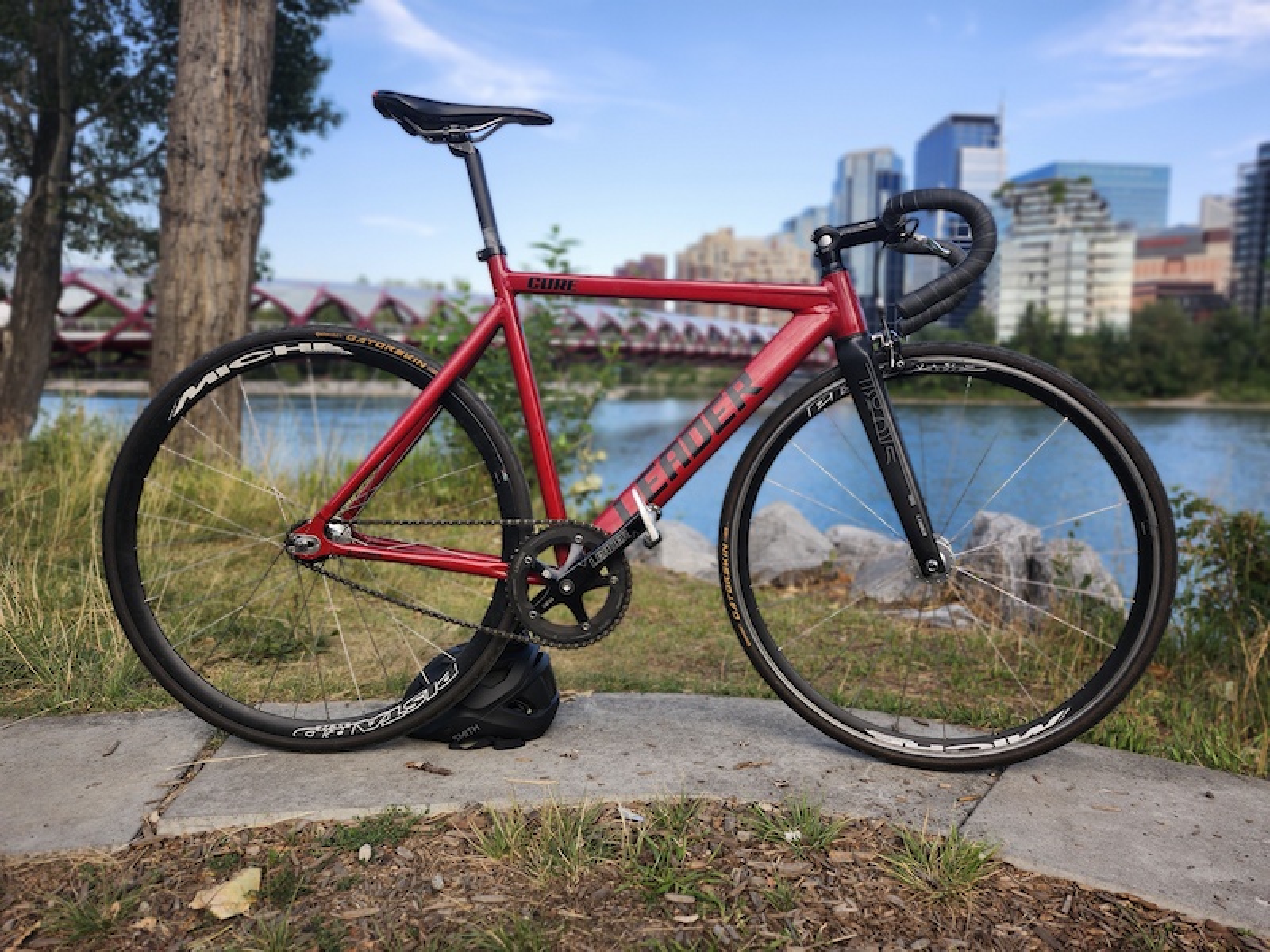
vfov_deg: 58.9
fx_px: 844
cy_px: 476
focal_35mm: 23
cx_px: 635
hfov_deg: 73.9
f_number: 1.8
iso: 25
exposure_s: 1/349
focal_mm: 5.54
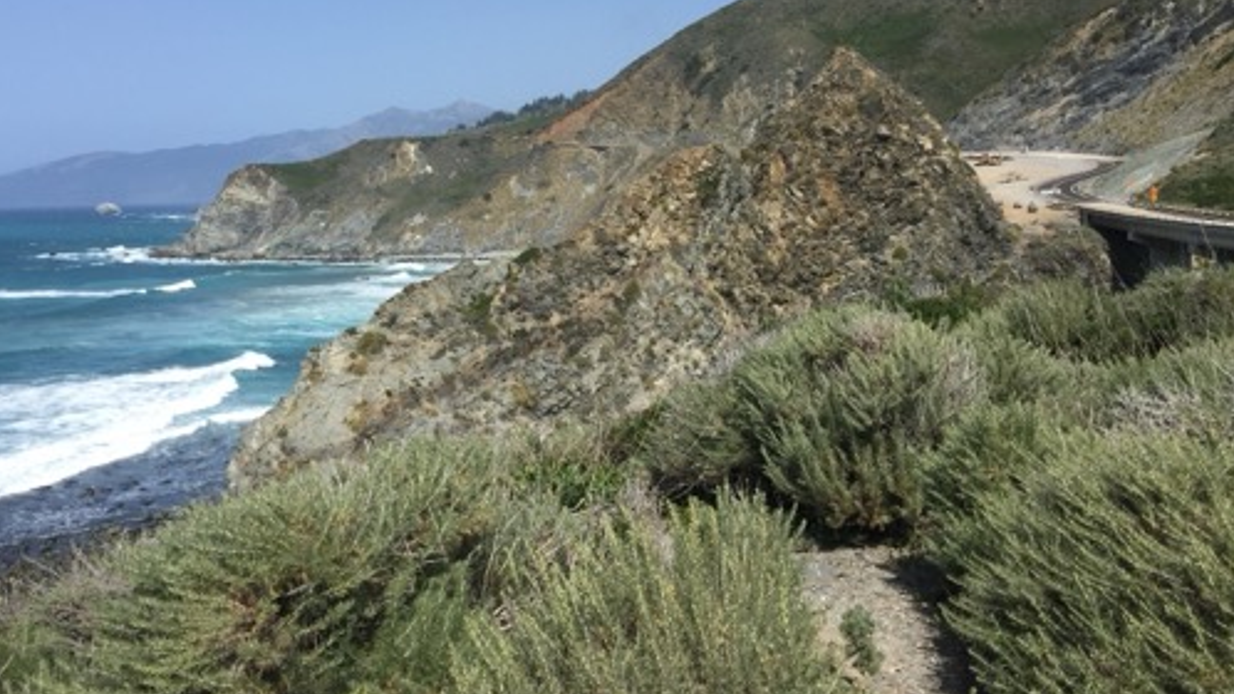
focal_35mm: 33
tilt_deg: -2.8
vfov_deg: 35.3
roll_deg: +1.4
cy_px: 235
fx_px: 1080
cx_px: 615
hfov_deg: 59.5
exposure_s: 1/1980
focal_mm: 4.15
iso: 32
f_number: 2.2
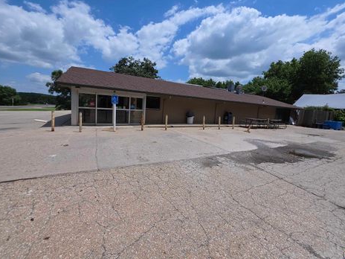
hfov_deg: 102.1
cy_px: 122
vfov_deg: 85.6
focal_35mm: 14
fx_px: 140
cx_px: 170
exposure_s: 1/2283
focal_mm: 2.2
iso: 20
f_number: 1.9
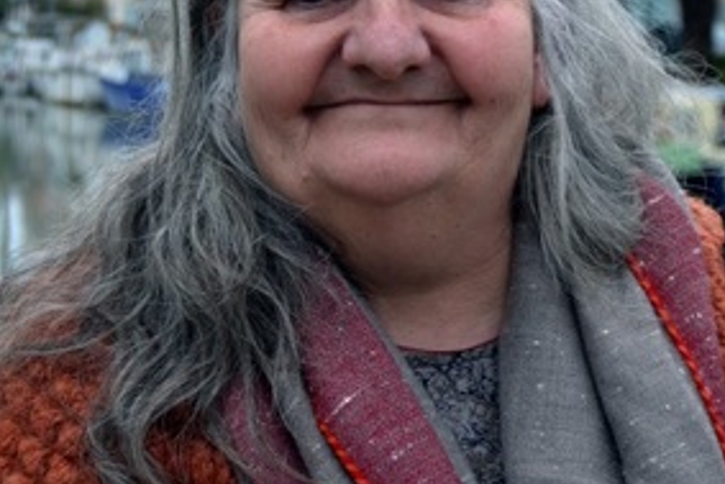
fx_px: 2383
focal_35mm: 118
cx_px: 620
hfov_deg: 17.1
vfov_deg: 11.6
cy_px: 164
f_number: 5.6
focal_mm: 31
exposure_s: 1/125
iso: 140
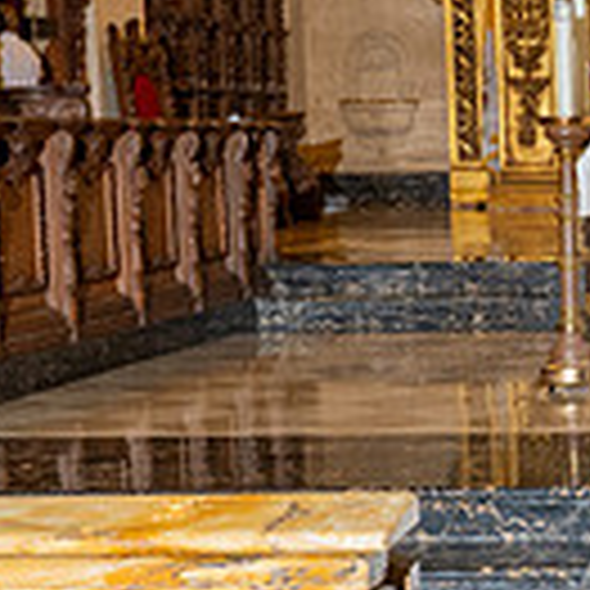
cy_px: 366
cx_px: 955
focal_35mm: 98
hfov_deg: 15.9
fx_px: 1890
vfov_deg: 17.7
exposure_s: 1/200
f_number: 5.6
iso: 1000
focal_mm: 24
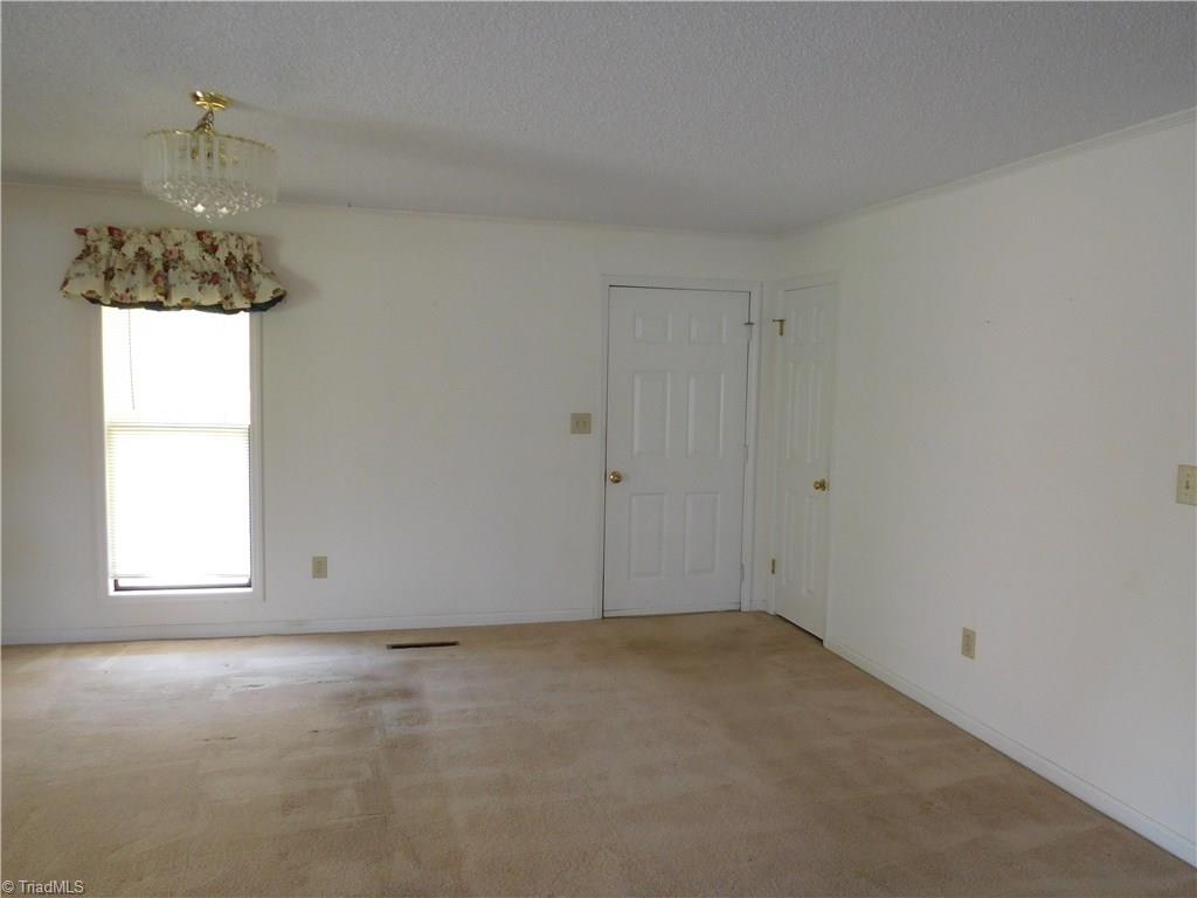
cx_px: 598
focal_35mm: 25
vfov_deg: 54.9
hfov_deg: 69.4
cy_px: 449
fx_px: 864
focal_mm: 4.5
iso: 220
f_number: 3.4
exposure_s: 1/30
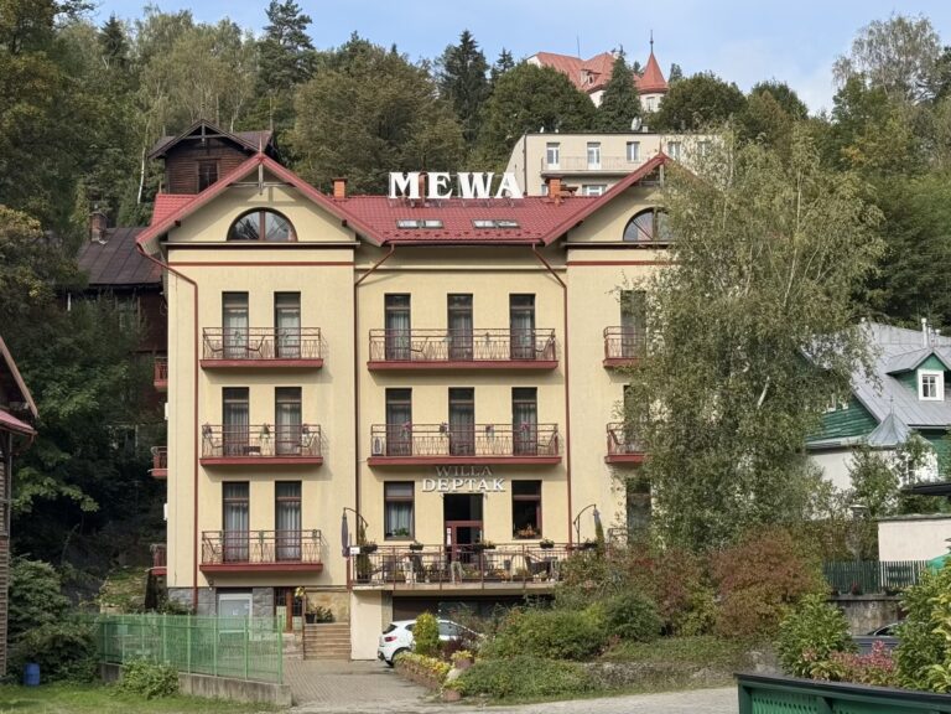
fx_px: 1319
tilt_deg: +6.0
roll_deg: +0.6
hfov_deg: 39.7
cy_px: 357
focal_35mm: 48
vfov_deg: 30.3
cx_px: 476
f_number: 1.78
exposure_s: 1/1869
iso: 64
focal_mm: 6.76
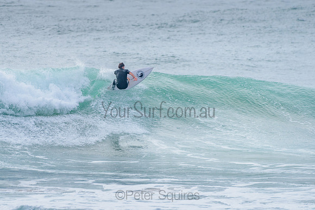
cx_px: 122
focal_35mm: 612
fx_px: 5358
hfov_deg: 3.4
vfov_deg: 2.2
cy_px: 86
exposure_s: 1/2000
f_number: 5.6
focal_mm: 500
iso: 450
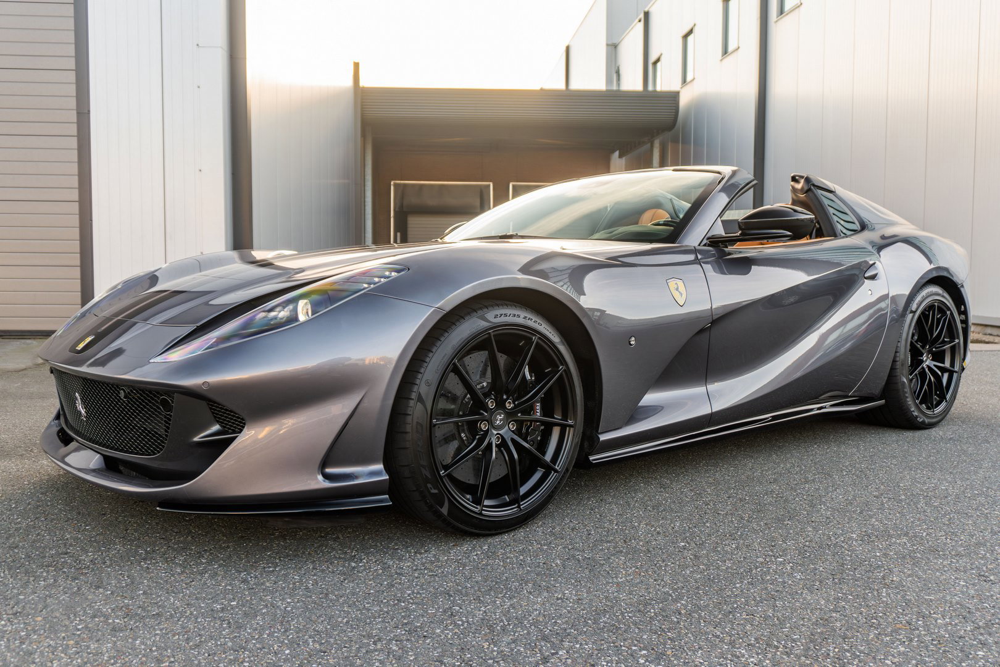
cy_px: 334
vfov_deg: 40.0
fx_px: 917
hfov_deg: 57.2
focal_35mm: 33
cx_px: 500
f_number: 4
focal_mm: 22
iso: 200
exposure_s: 1/60
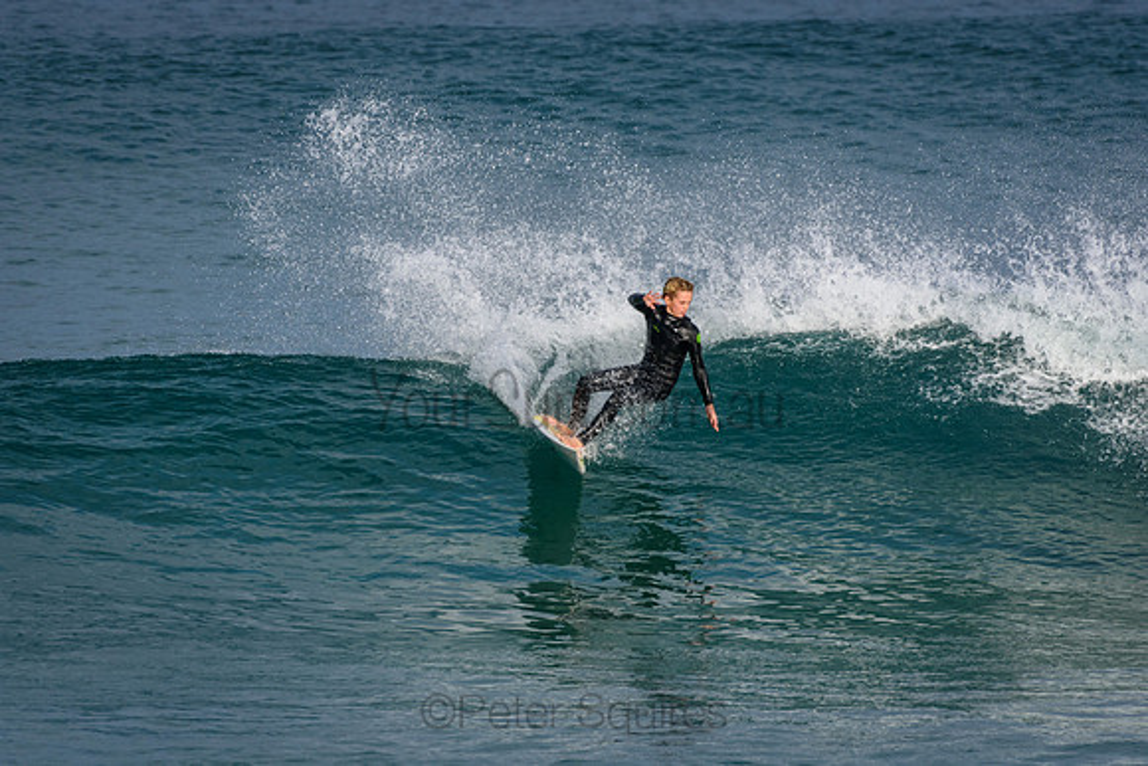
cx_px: 574
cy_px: 383
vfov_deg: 1.8
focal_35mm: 750
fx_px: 23921
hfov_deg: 2.7
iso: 500
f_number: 5.6
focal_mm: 500
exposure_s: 1/2000
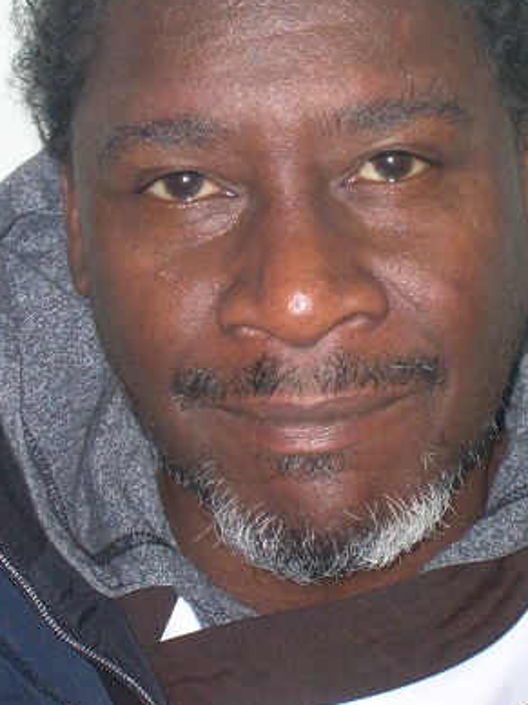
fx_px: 3056
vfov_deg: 13.1
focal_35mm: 150
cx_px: 310
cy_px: 190
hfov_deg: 9.9
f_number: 4.9
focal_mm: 17.1
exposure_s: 1/60.1
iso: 200
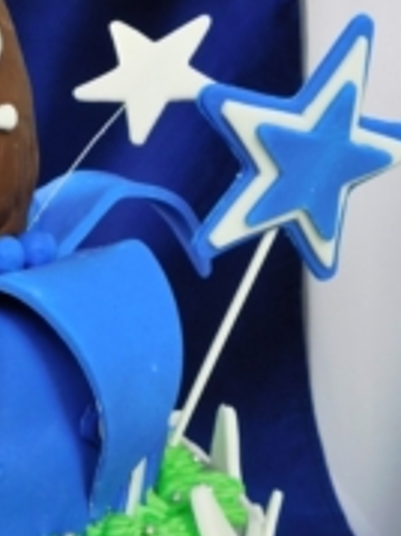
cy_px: 503
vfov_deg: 26.7
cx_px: -106
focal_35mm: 70
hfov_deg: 19.5
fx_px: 1082
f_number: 3.1
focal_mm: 4.5
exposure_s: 1/30
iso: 125
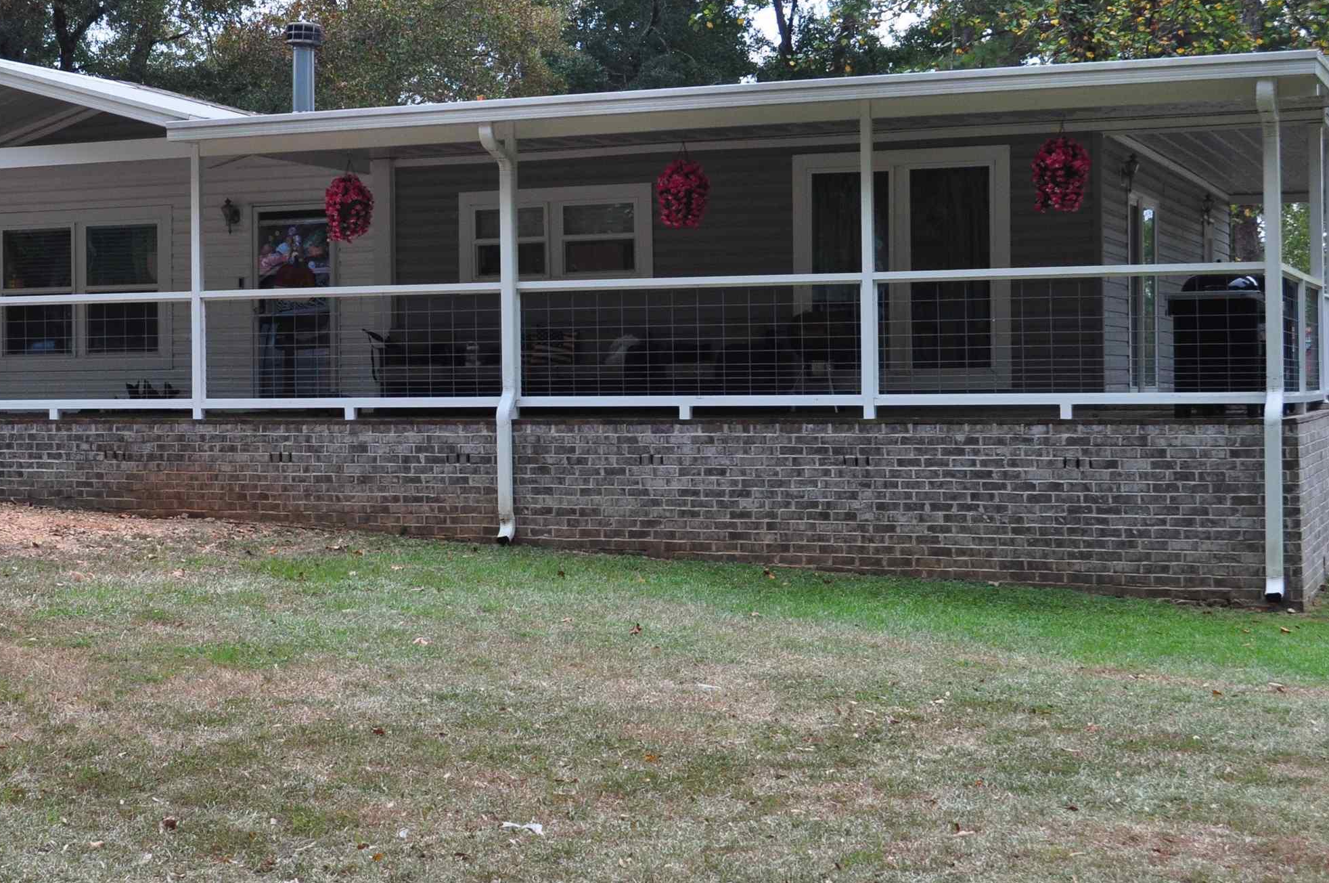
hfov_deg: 32.7
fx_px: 2249
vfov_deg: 22.2
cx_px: 445
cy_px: 374
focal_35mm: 61
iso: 360
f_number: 8
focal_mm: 26
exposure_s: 1/60
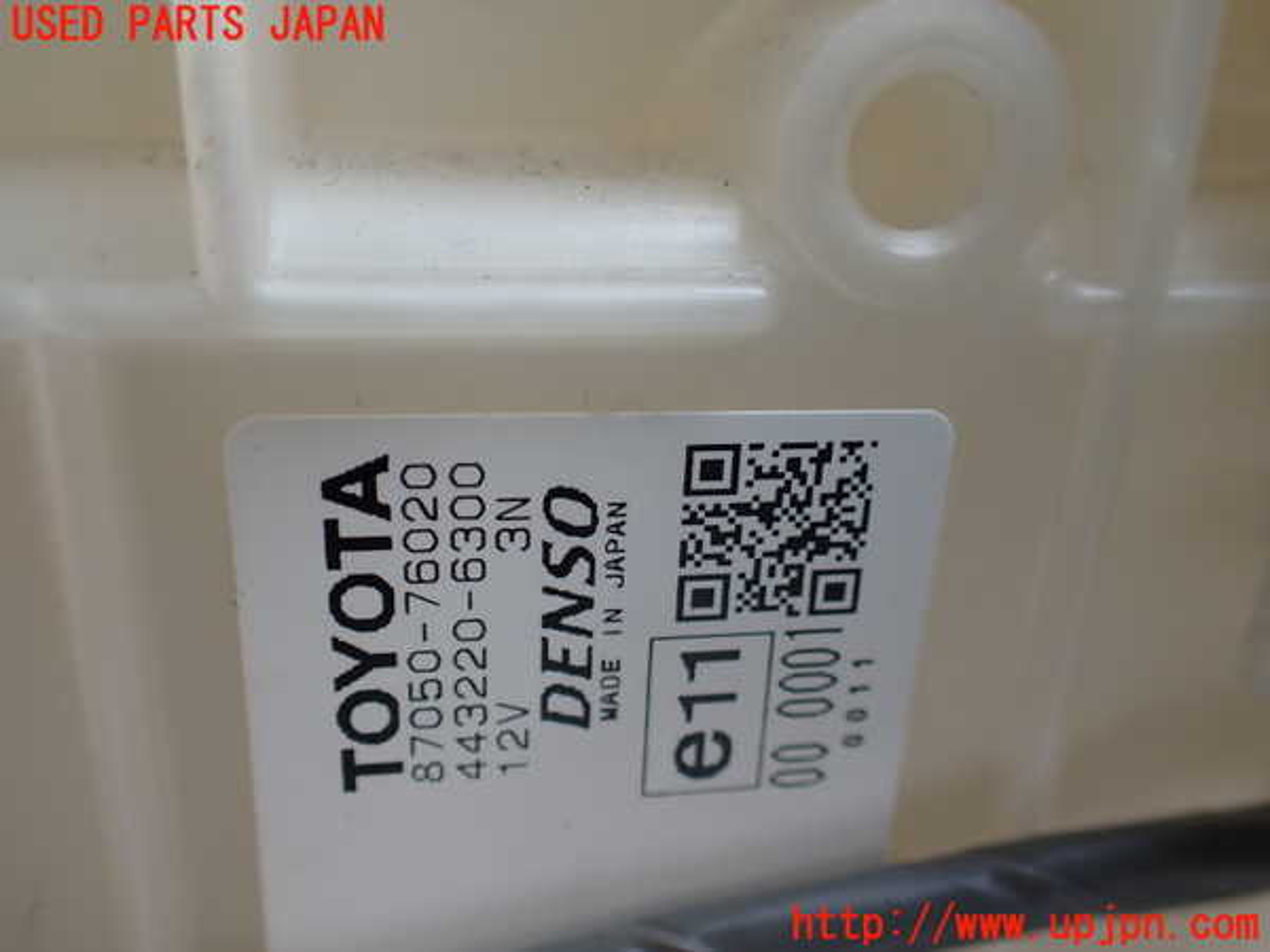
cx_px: 635
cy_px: 476
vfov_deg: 46.8
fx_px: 1101
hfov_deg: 60.0
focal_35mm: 30
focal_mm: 5.4
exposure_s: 1/160
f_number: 2.3
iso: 100
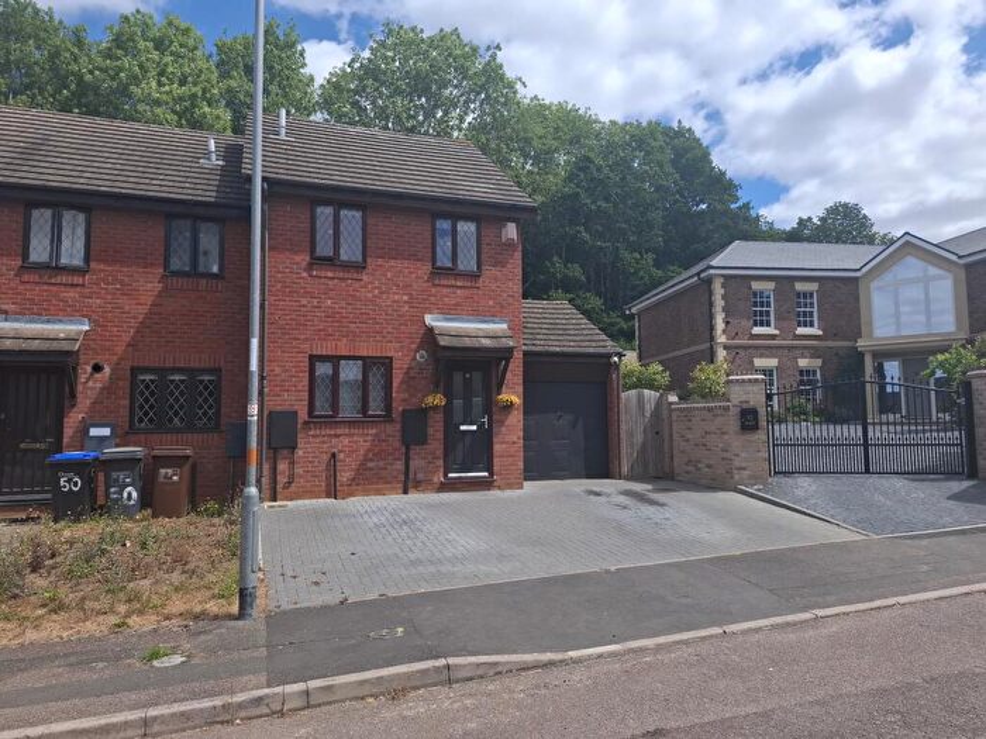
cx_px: 493
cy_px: 370
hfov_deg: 73.9
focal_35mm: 23
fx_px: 655
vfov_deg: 58.9
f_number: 1.8
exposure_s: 1/2242
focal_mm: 5.54
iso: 50
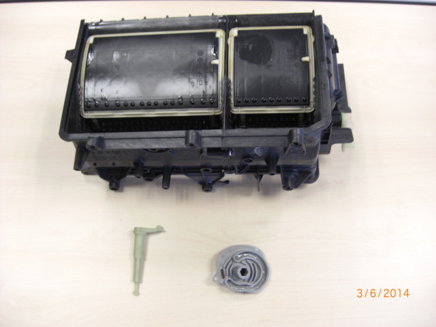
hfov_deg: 49.0
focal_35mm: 38
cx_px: 218
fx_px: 479
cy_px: 164
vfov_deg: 37.7
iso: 200
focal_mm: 7.9
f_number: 2.8
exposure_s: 1/50
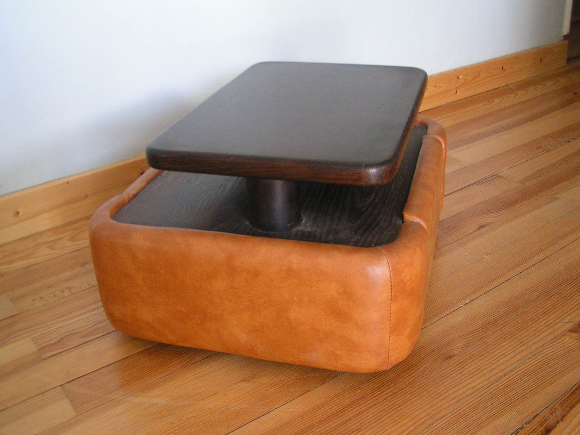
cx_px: 290
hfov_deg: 49.0
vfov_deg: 37.7
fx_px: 637
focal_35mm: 38
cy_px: 218
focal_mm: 5.8
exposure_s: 1/40
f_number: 2.8
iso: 160
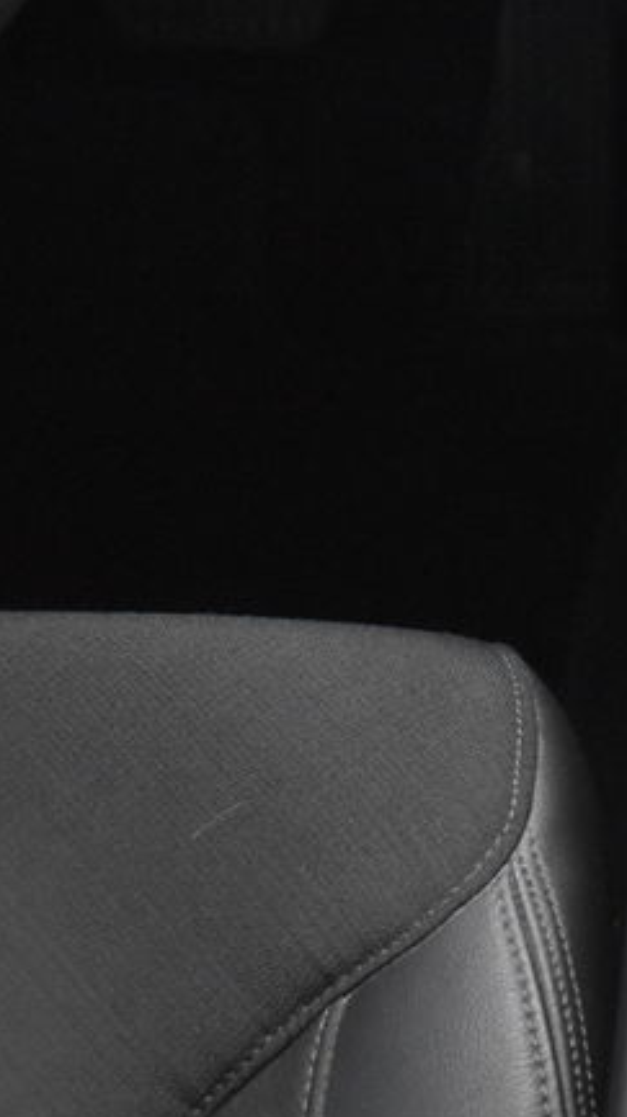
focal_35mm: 109
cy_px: 424
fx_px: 3227
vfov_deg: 19.6
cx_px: 1197
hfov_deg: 10.3
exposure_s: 1/60
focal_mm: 30
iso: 3200
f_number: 4
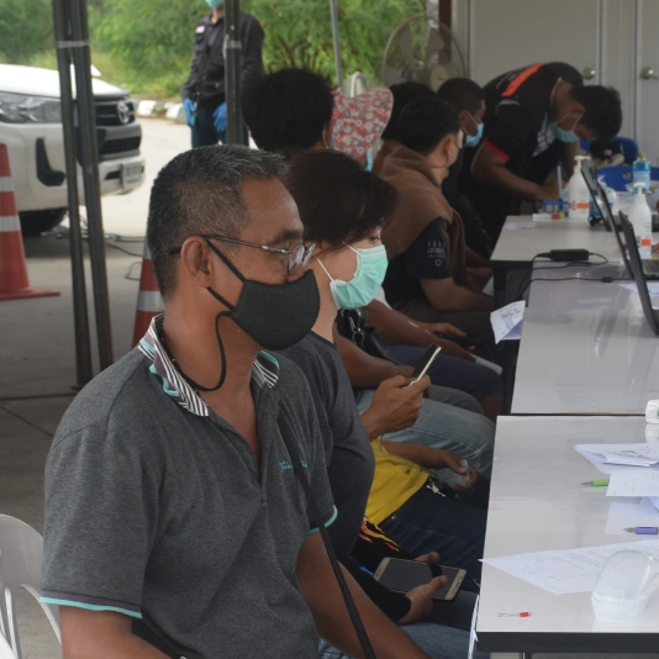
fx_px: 2262
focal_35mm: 105
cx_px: 532
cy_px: 378
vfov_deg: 16.6
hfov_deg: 16.5
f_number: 8
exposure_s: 1/250
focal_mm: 40
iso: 250
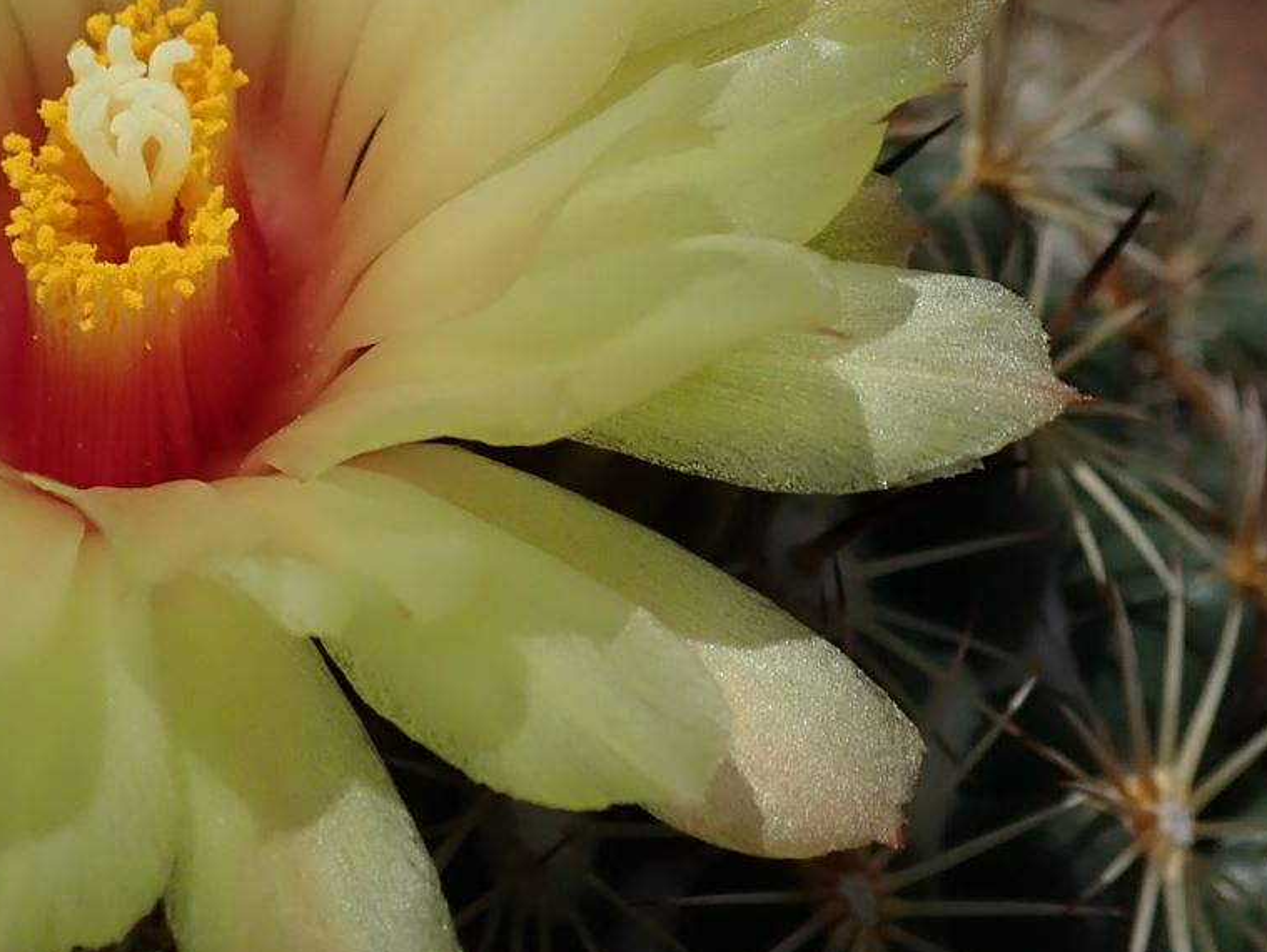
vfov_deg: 18.5
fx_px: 2893
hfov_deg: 24.2
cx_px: 209
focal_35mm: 79
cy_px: 224
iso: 100
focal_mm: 5.5
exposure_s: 1/400
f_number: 9
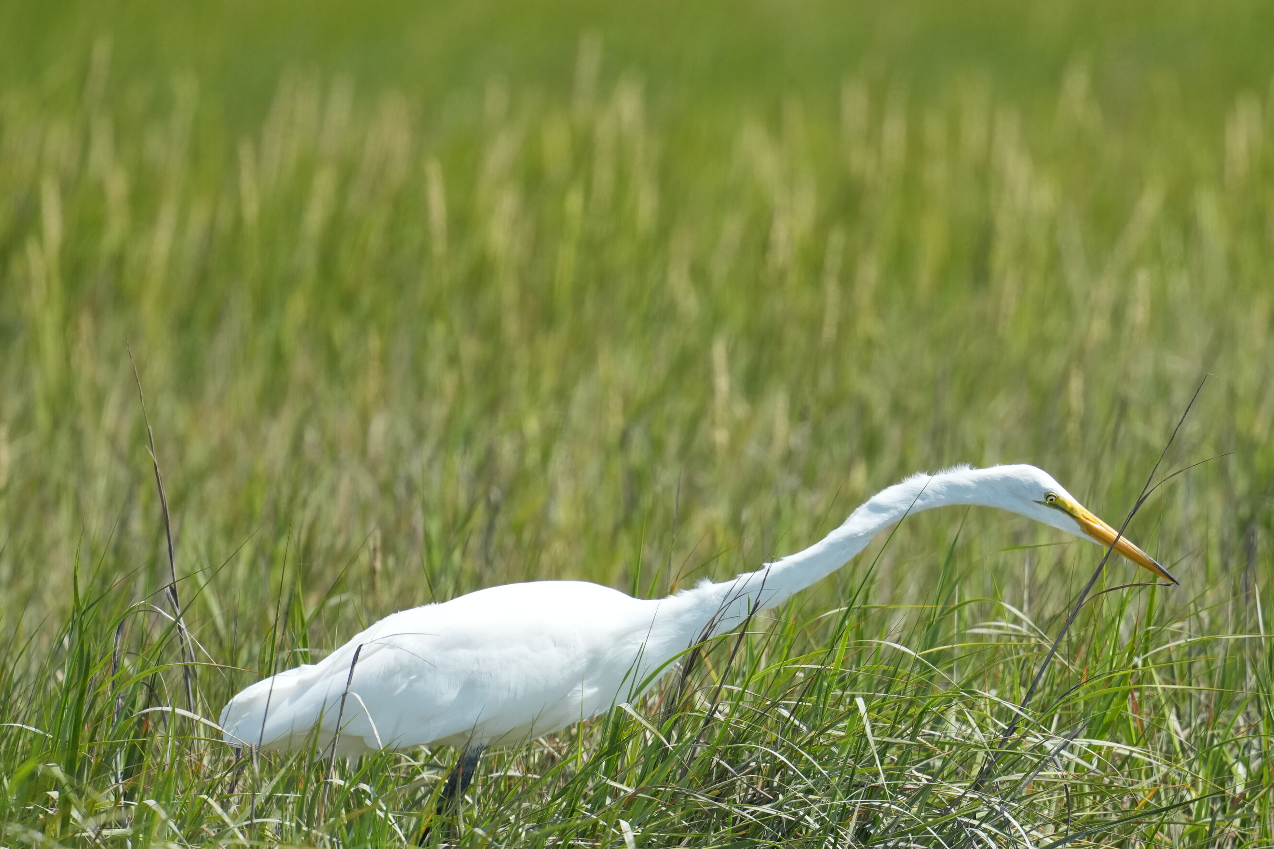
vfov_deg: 1.4
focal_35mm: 981
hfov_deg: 2.1
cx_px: 797
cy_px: 649
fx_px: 34712
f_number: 5.6
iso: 640
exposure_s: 1/2000
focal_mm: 600
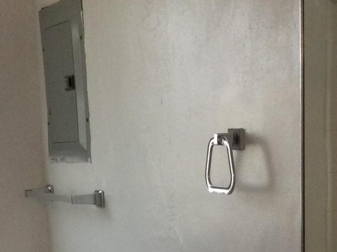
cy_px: 382
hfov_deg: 19.9
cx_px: 253
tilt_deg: -15.2
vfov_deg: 14.1
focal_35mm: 98
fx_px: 953
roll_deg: +0.8
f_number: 2.4
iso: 100
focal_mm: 3.3
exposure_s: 1/24
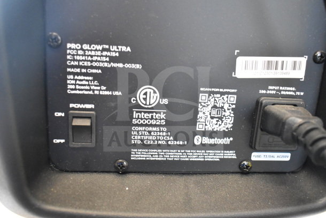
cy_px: 109
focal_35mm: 33
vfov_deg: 40.0
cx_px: 163
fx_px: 299
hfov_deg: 57.2
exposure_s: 1/40
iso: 5600
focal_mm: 22
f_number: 3.8
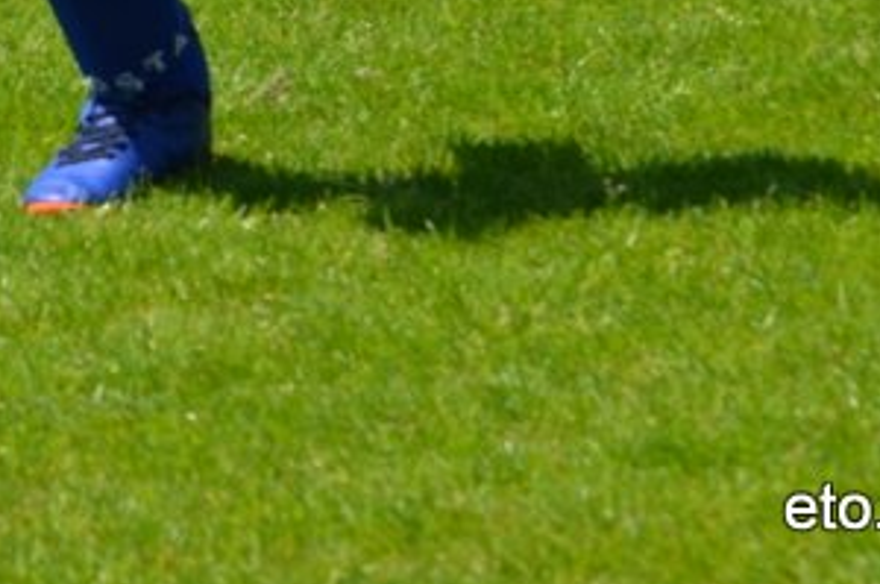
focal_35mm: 570
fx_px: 13911
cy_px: -550
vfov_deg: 2.4
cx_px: -716
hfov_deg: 3.6
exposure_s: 1/320
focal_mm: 95
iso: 200
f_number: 9
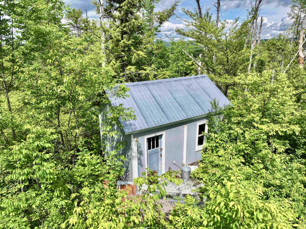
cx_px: 153
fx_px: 212
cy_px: 114
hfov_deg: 71.6
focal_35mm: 24
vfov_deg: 56.8
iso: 100
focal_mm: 12.29
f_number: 2.8
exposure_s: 1/2000
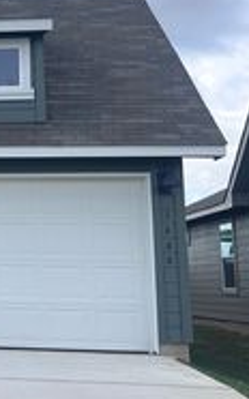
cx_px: -176
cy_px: 134
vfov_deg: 27.7
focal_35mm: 74
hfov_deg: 15.5
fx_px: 805
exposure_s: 1/2299
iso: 50
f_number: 1.5
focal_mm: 5.7
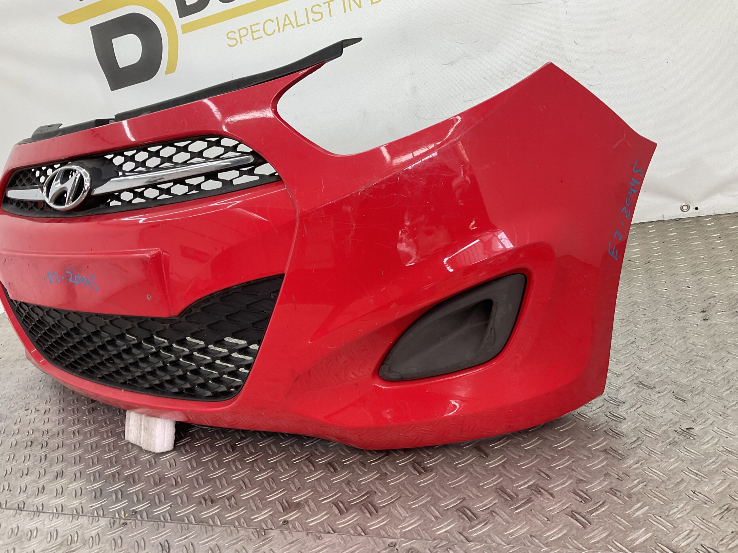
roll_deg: +13.4
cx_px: 369
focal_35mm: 29
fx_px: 618
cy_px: 276
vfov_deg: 48.2
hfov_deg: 61.7
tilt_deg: -18.6
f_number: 1.8
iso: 32
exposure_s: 1/120
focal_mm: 3
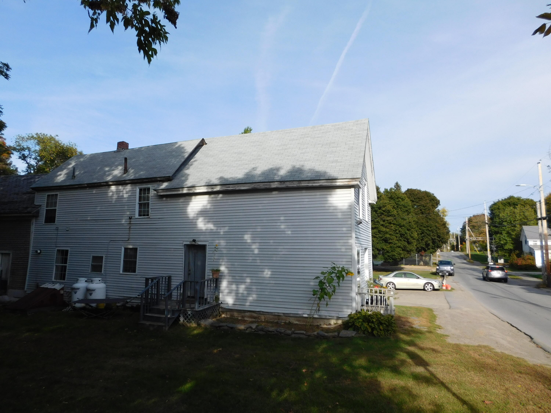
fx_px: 366
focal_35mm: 23
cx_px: 276
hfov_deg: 73.9
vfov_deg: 58.9
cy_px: 206
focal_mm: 4
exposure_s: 1/400
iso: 125
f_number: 6
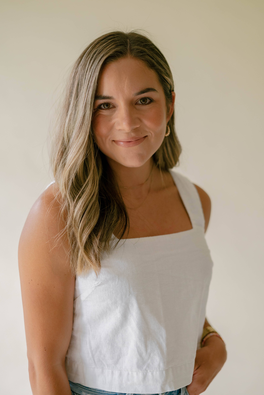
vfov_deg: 39.6
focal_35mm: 50
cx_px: 132
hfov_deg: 27.0
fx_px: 549
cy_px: 198
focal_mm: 50
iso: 800
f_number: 2.2
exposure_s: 1/640
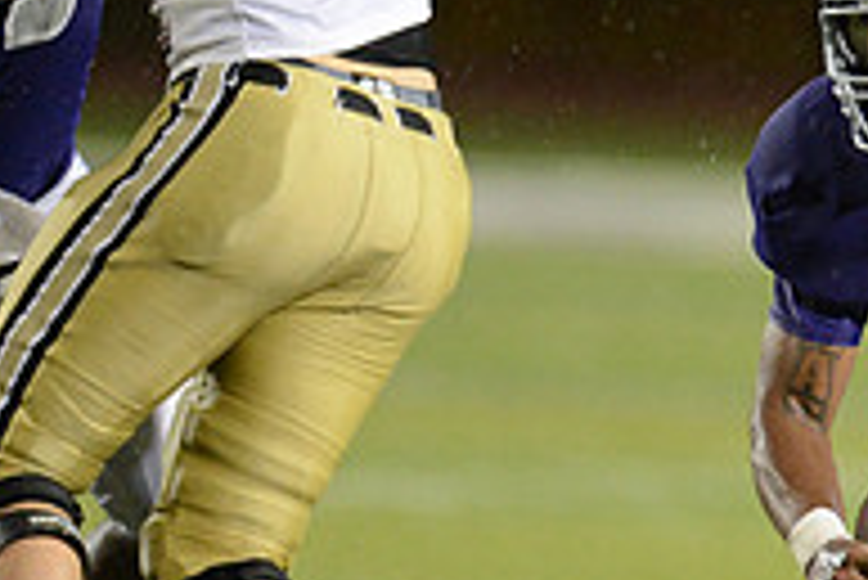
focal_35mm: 1201
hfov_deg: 1.7
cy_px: 330
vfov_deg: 1.1
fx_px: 28978
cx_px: 1201
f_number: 2.8
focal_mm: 400
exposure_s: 1/1000
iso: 5000
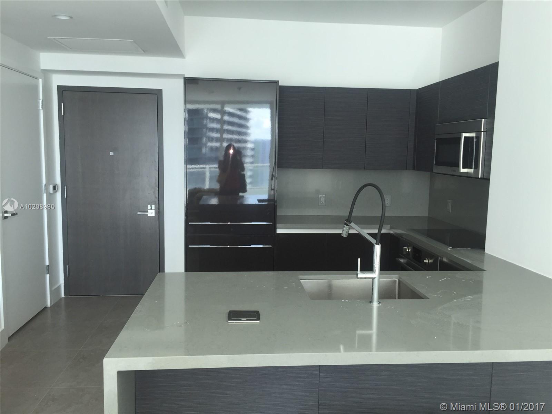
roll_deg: -1.4
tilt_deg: -6.4
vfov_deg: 48.2
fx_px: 462
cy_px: 207
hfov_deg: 61.7
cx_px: 276
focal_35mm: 29
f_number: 2.2
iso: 32
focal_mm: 4.15
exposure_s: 1/40
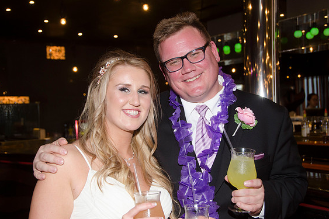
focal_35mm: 54
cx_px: 167
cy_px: 109
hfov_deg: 36.9
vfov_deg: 25.0
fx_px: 493
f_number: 5.6
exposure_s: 1/60
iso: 400
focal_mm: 35
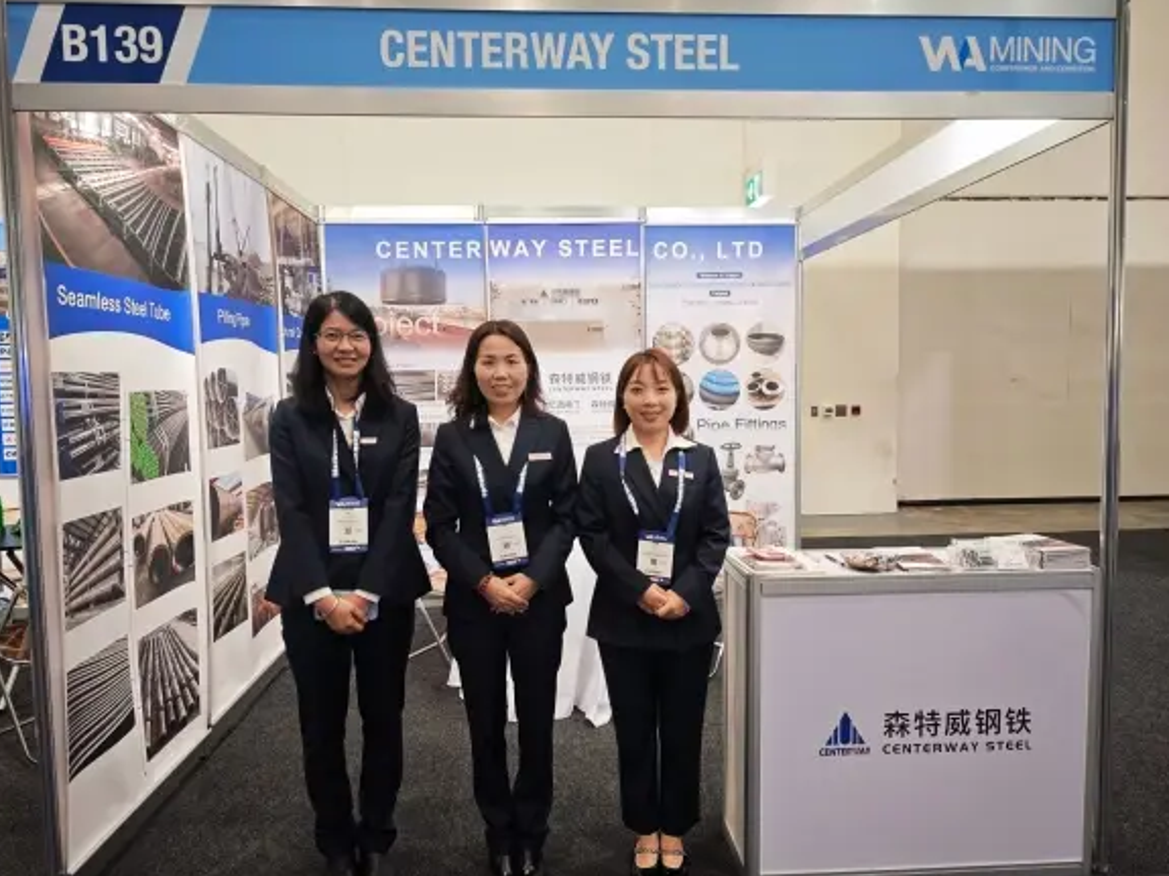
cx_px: 594
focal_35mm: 24
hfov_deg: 71.6
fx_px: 810
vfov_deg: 56.8
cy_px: 431
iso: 250
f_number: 1.62
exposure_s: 1/50
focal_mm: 6.55
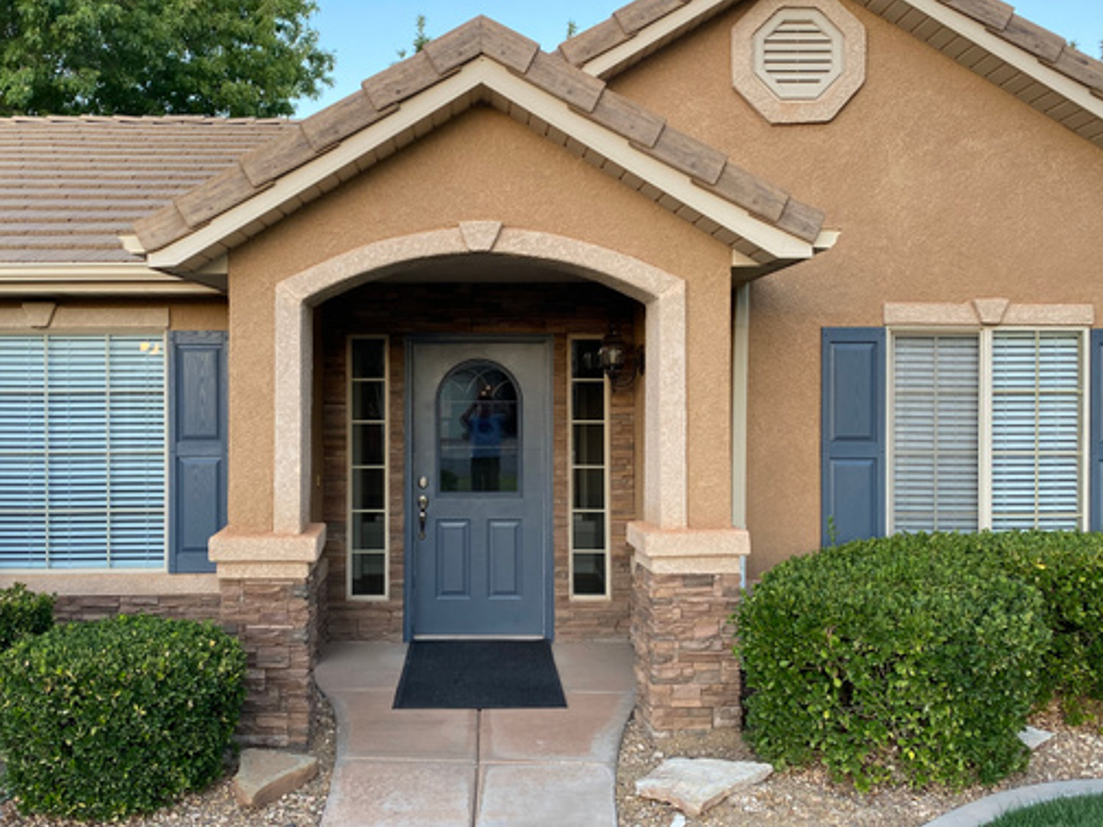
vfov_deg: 42.9
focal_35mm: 33
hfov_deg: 55.2
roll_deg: -0.5
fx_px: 1052
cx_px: 488
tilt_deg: +0.6
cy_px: 407
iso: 80
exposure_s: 1/121
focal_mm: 4.25
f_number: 1.8
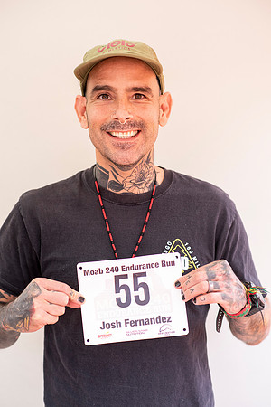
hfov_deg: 16.1
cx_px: 136
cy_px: 204
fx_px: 960
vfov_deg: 23.9
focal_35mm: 85
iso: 200
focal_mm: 85
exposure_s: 1/200
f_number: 3.2
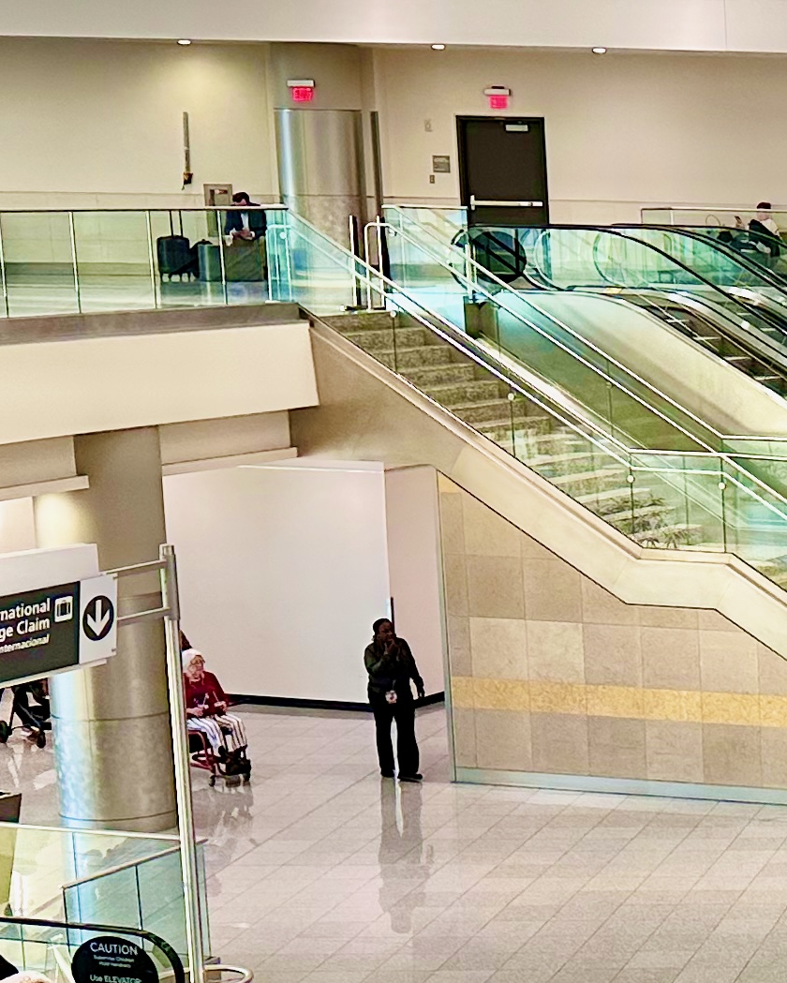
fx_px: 2619
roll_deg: +0.6
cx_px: 1483
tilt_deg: -10.1
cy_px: 697
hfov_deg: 14.6
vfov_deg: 21.1
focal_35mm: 90
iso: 200
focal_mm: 6.86
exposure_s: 1/120
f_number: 1.78
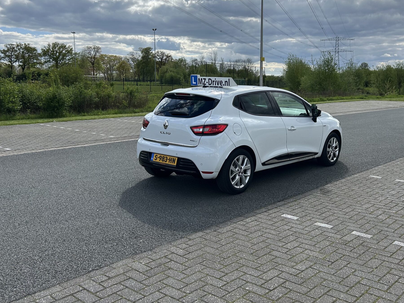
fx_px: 432
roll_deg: +0.0
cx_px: 244
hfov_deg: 49.8
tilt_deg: -4.3
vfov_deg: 38.4
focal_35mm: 37
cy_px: 112
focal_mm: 5.7
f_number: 1.5
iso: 50
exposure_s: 1/5882
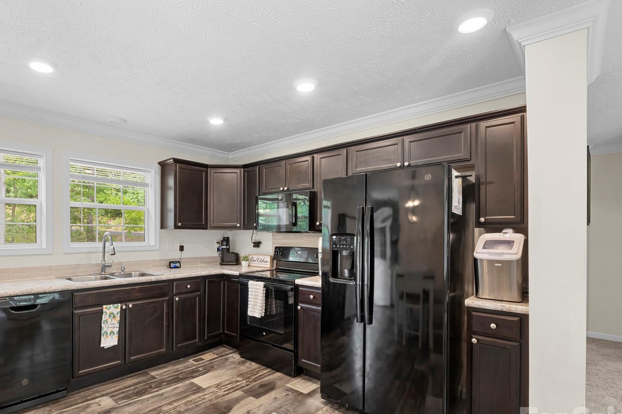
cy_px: 232
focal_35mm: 20
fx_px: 338
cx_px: 265
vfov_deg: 62.7
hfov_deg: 84.6
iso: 250
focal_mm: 11
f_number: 9
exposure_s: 1/4
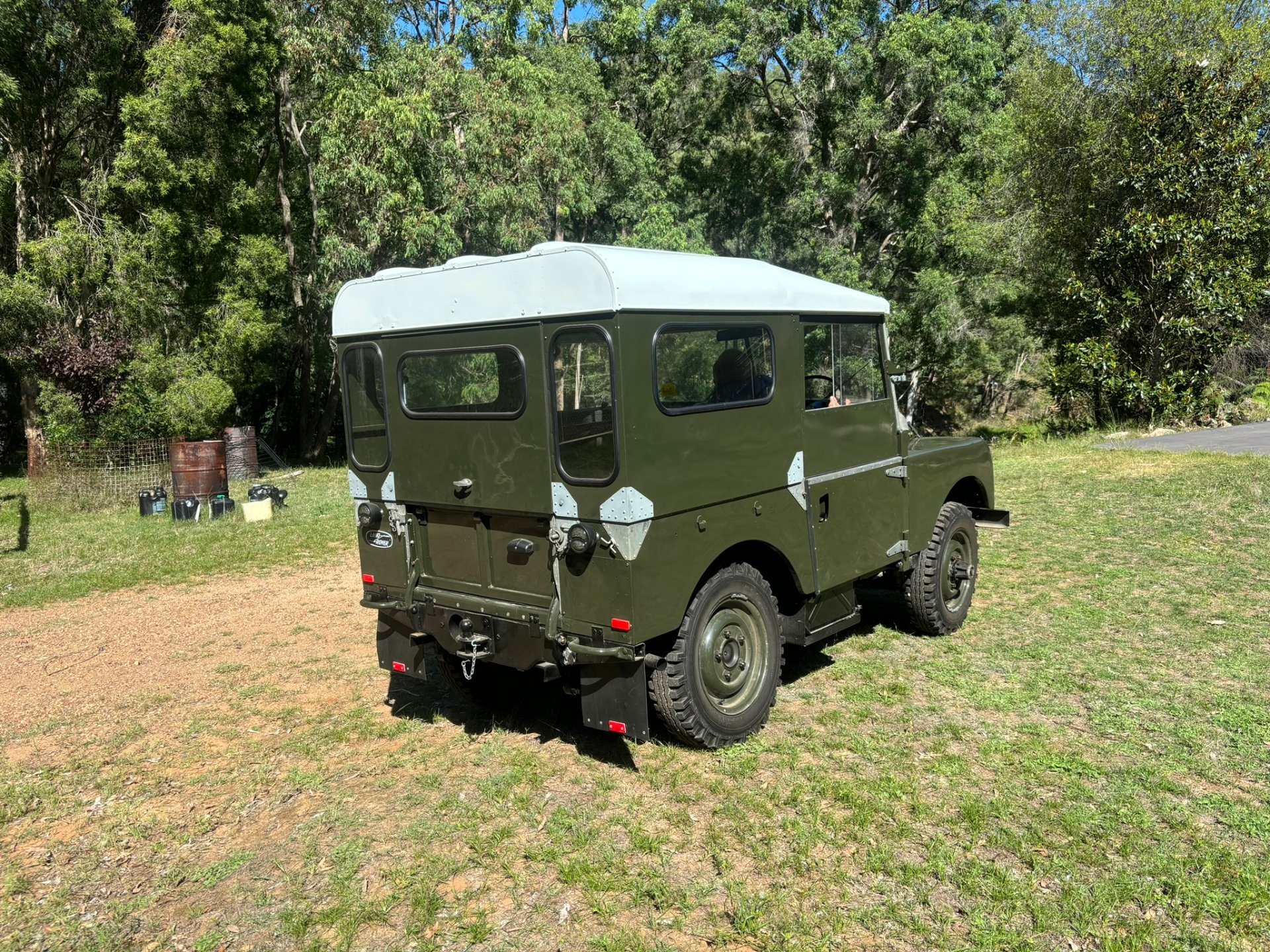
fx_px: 954
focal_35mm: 26
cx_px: 635
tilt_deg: -6.3
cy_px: 476
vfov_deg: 53.1
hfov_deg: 67.3
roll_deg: -1.6
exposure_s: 1/1783
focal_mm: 5.96
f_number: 1.6
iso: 50
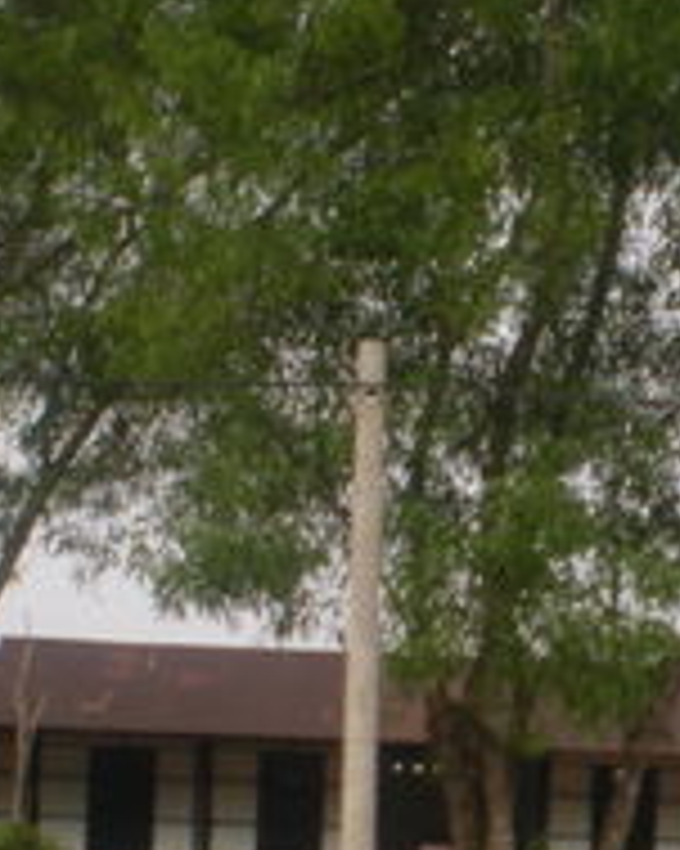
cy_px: 846
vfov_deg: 16.0
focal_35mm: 118
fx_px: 2971
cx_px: 815
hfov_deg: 12.7
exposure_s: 1/250
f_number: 4.6
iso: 89
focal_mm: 6.3
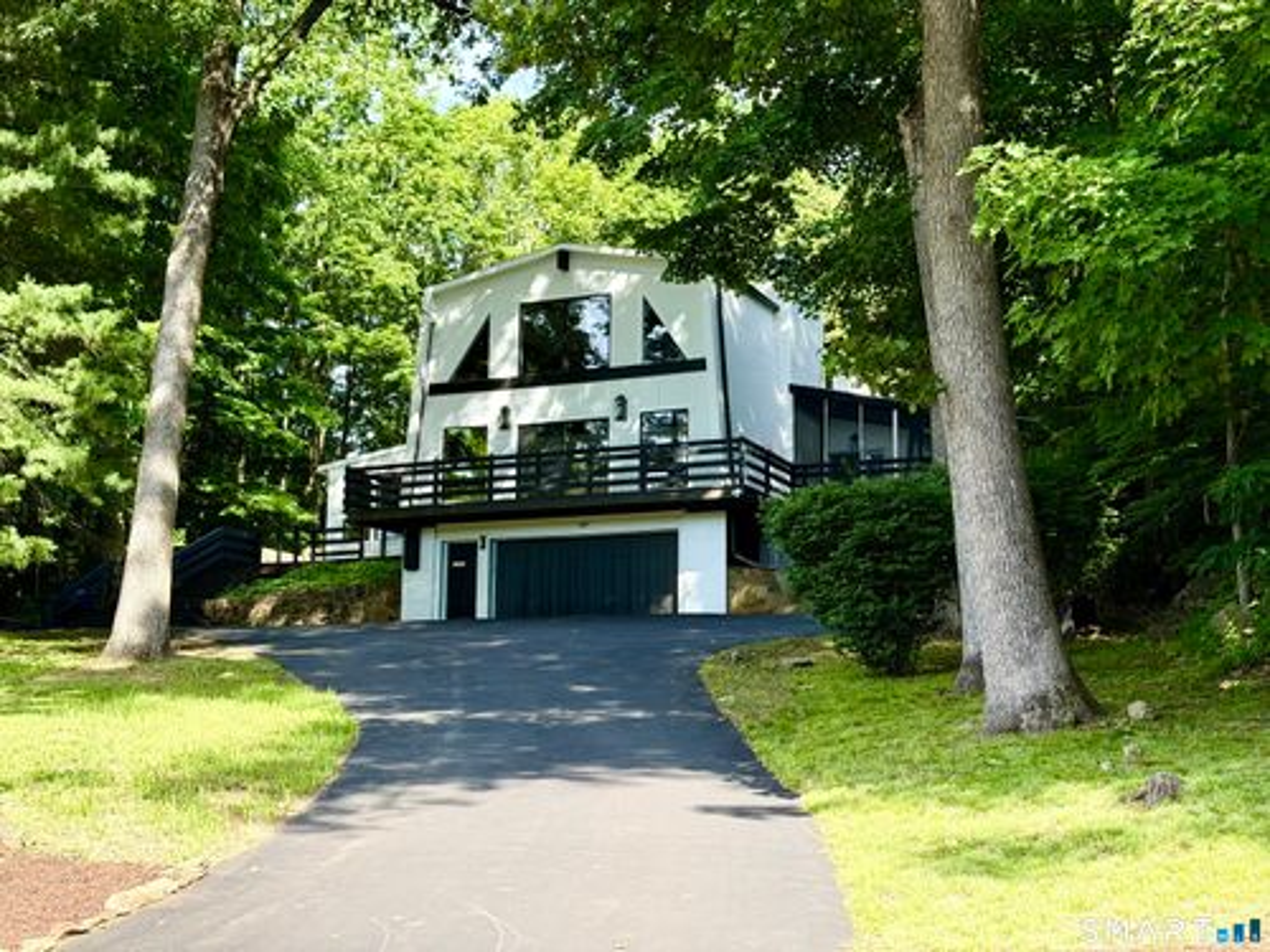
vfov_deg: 30.3
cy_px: 476
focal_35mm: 48
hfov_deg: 39.7
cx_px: 635
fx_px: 1761
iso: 64
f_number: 1.78
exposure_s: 1/484
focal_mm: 6.76
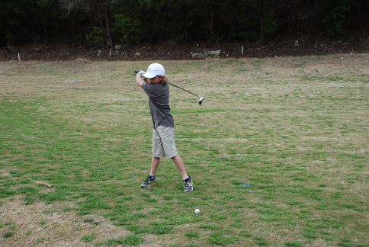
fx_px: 585
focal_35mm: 57
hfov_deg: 35.0
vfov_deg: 23.8
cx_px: 184
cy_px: 124
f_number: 7.1
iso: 100
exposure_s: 1/200
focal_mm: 38
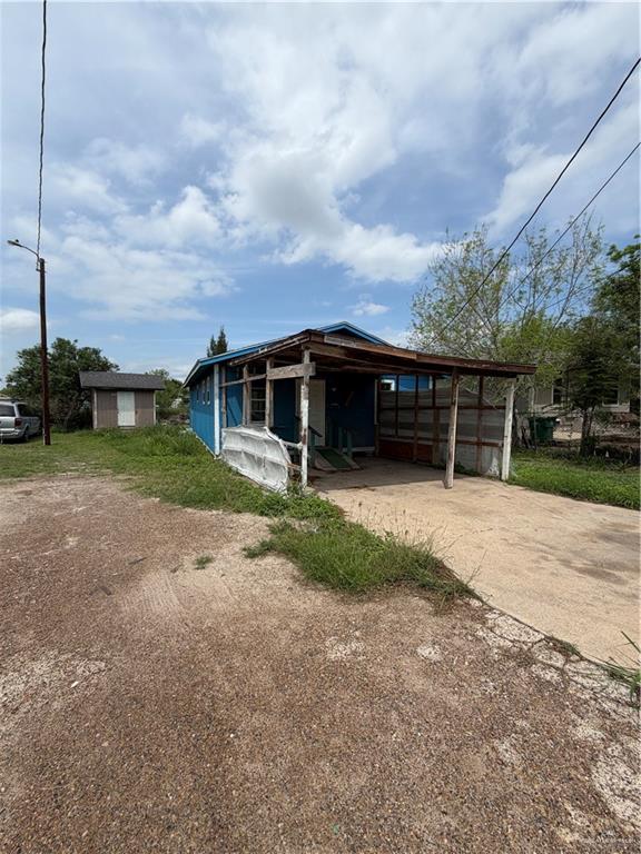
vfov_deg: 102.1
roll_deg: -0.1
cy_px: 427
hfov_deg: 85.7
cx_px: 320
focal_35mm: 14
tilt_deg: -2.6
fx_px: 346
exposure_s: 1/1312
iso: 20
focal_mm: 2.22
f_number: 2.2
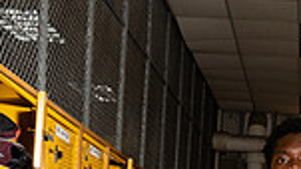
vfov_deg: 9.8
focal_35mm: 106
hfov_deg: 20.0
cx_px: 229
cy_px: 427
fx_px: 846
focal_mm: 34
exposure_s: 1/250
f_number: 5.6
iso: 200
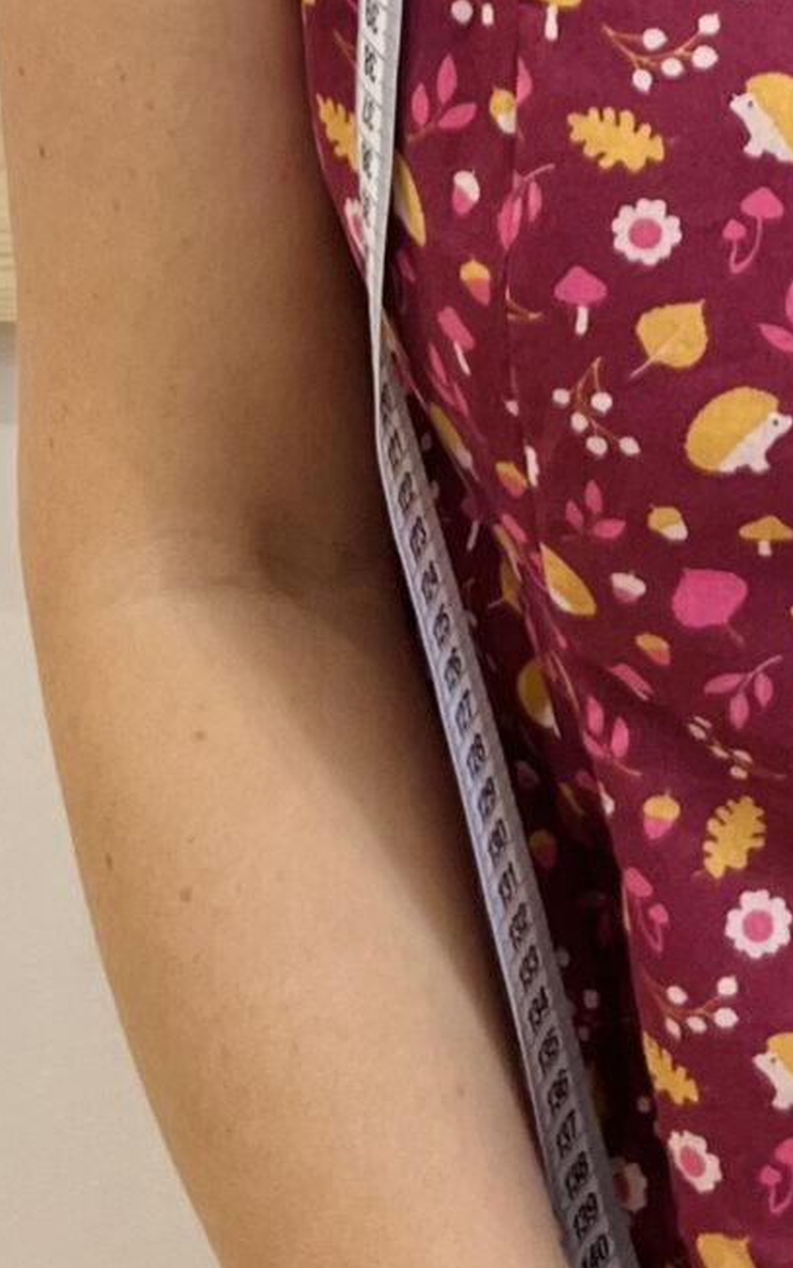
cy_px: -779
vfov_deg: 17.0
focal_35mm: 108
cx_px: 923
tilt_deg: -2.9
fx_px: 3735
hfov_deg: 11.9
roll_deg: +0.0
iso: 80
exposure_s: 1/100
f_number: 1.5
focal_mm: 5.7
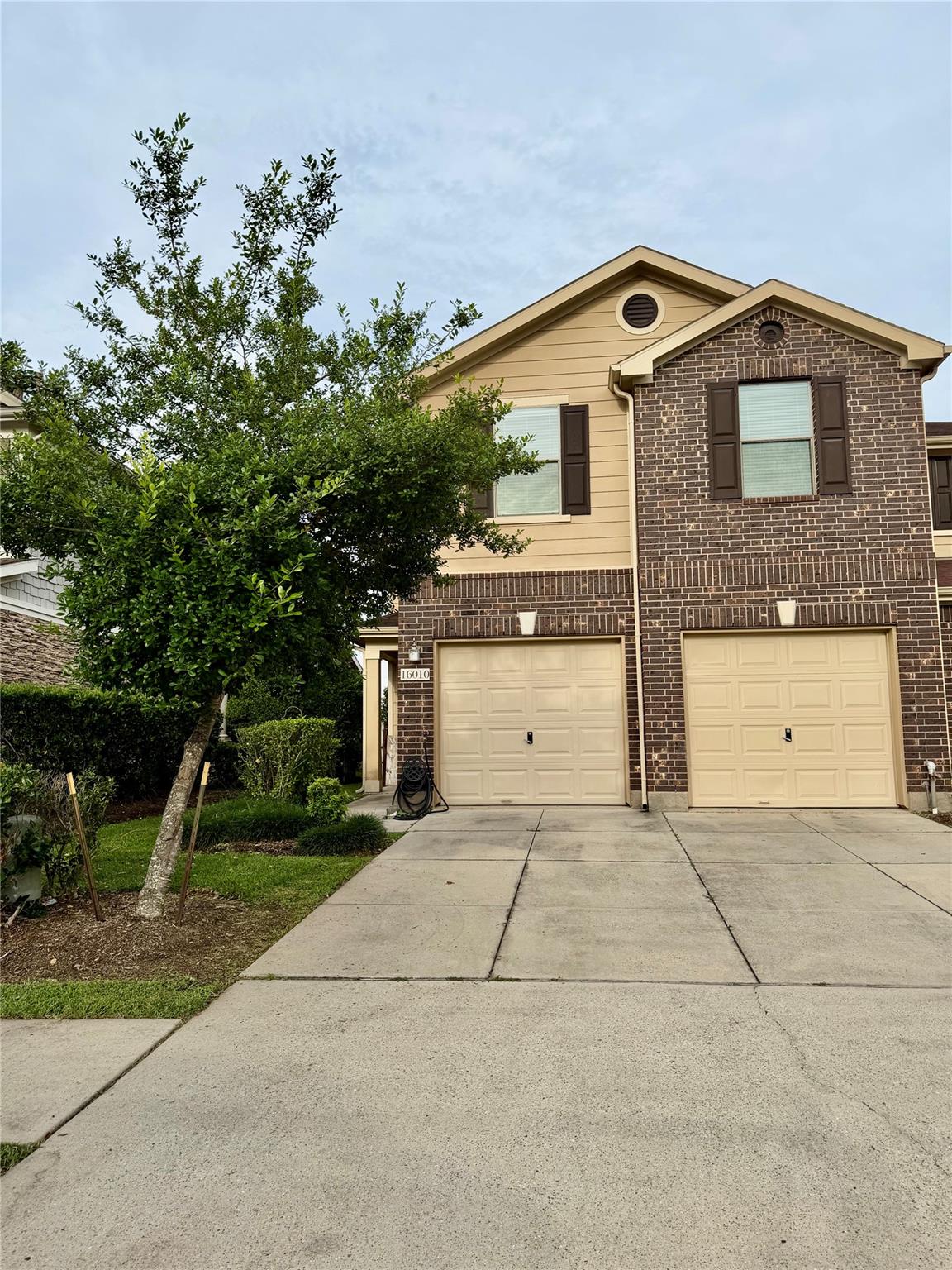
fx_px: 880
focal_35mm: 24
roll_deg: +0.1
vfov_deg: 71.6
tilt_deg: +6.7
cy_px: 635
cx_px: 476
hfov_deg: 56.8
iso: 80
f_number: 1.78
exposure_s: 1/2232
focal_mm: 6.76
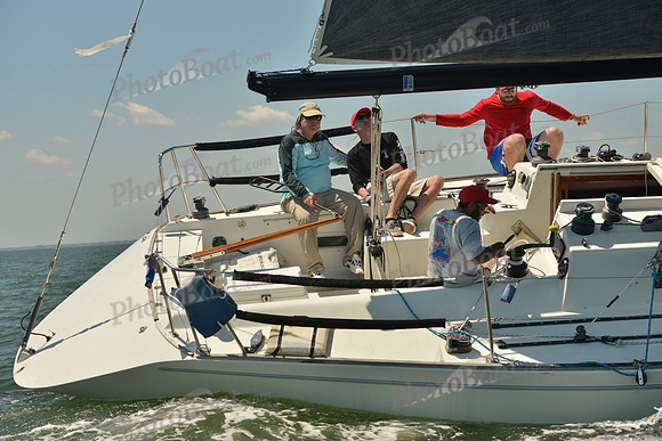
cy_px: 220
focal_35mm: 85
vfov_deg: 16.1
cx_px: 331
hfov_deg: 23.9
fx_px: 1563
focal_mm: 85
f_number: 8
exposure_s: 1/640
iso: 200
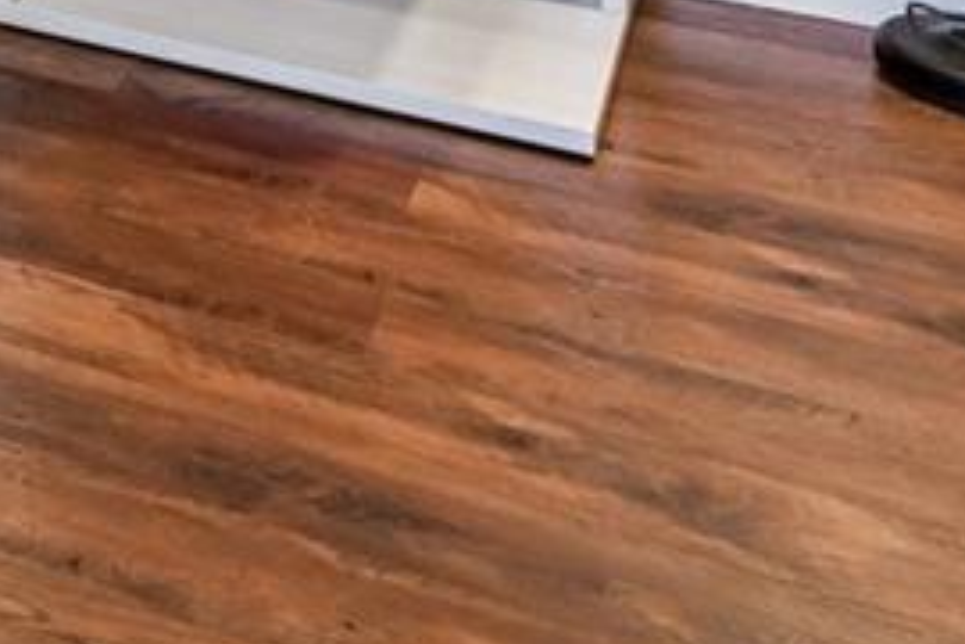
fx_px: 2225
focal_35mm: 83
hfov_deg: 17.8
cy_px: -891
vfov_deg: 12.8
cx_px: -922
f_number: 8
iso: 400
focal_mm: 14
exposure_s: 1/13
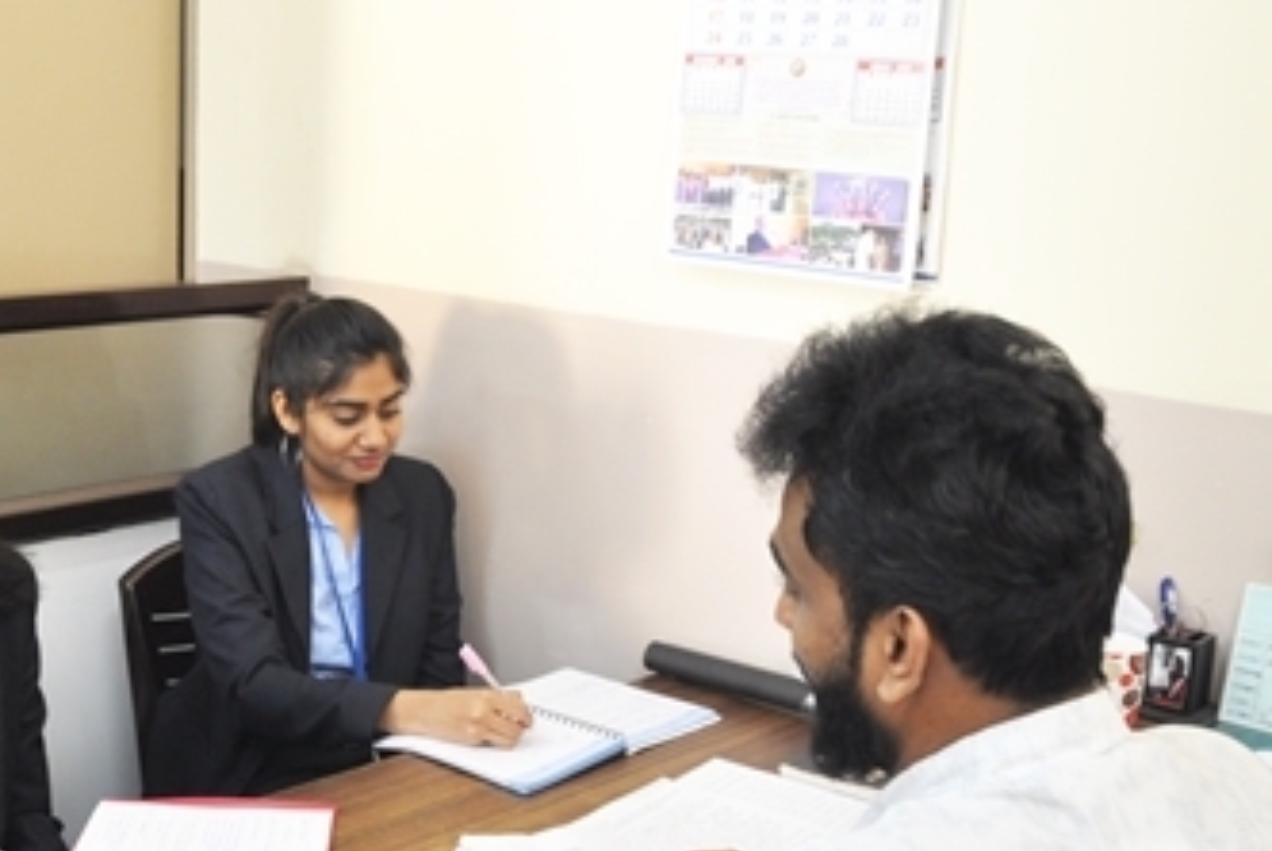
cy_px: 575
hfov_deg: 49.1
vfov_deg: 33.9
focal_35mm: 39
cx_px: 479
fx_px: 1379
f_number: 3.5
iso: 800
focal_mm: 18
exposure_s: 1/40
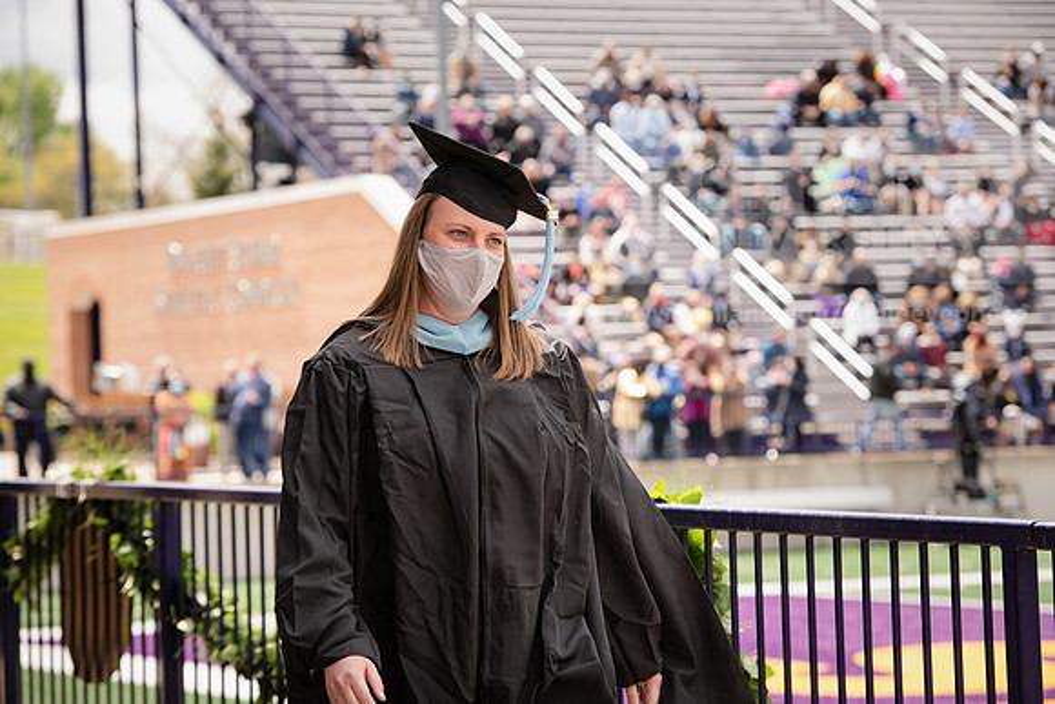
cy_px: 352
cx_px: 528
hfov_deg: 16.4
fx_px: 3664
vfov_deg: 11.0
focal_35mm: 125
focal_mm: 125
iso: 400
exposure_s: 1/500
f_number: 5.6
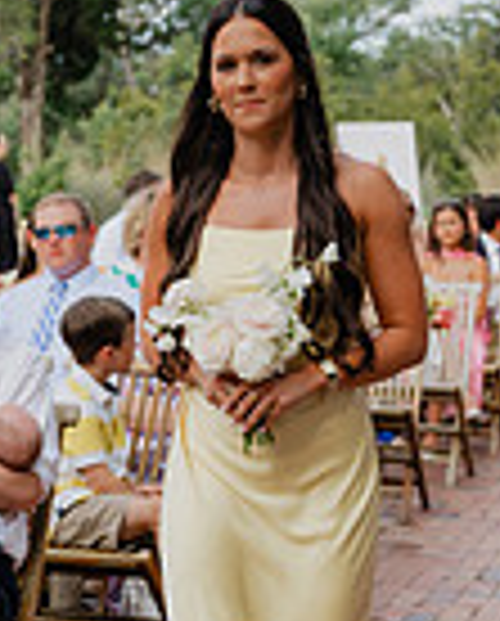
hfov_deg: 13.3
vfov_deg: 16.5
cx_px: 198
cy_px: 364
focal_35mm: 116
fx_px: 2139
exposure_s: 1/500
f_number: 3.5
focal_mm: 38
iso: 100
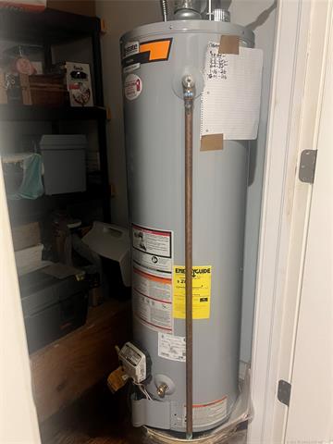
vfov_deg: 67.3
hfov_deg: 53.1
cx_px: 166
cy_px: 222
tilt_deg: -15.3
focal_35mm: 26
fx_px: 333
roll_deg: +0.6
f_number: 1.5
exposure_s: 1/40
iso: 500
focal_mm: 5.7
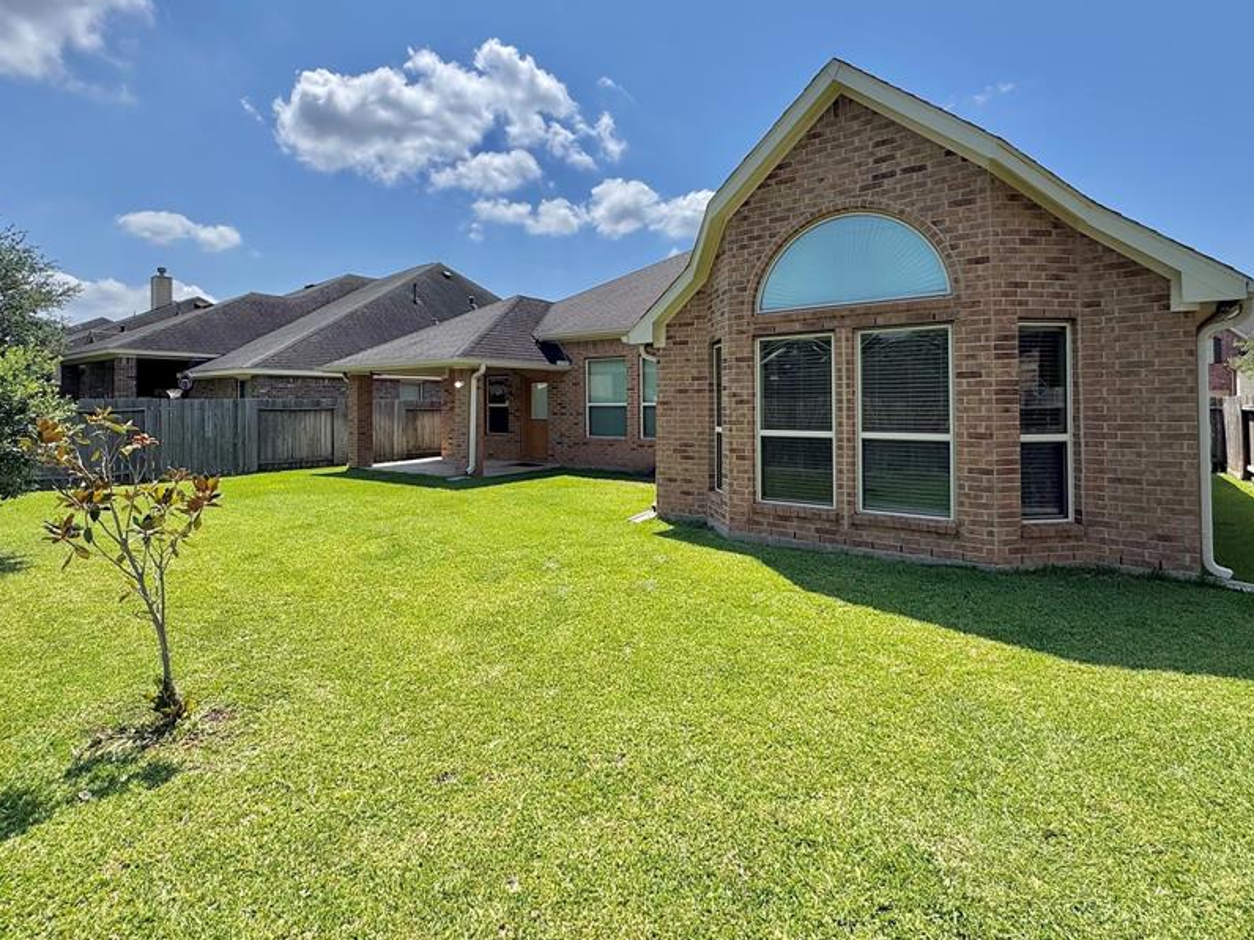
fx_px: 652
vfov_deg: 71.1
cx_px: 618
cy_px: 390
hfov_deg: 87.7
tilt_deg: +0.3
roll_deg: +0.0
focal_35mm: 18
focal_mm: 2.22
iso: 50
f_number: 2.2
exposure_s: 1/1976
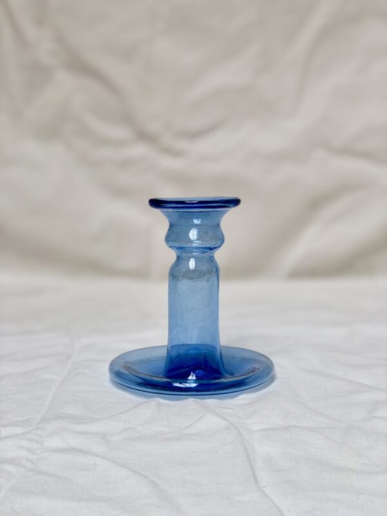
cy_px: 258
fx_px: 850
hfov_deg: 25.7
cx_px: 194
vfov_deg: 33.8
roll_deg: +1.1
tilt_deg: -6.5
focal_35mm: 57
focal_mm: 6.6
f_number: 2.8
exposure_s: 1/40
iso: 20
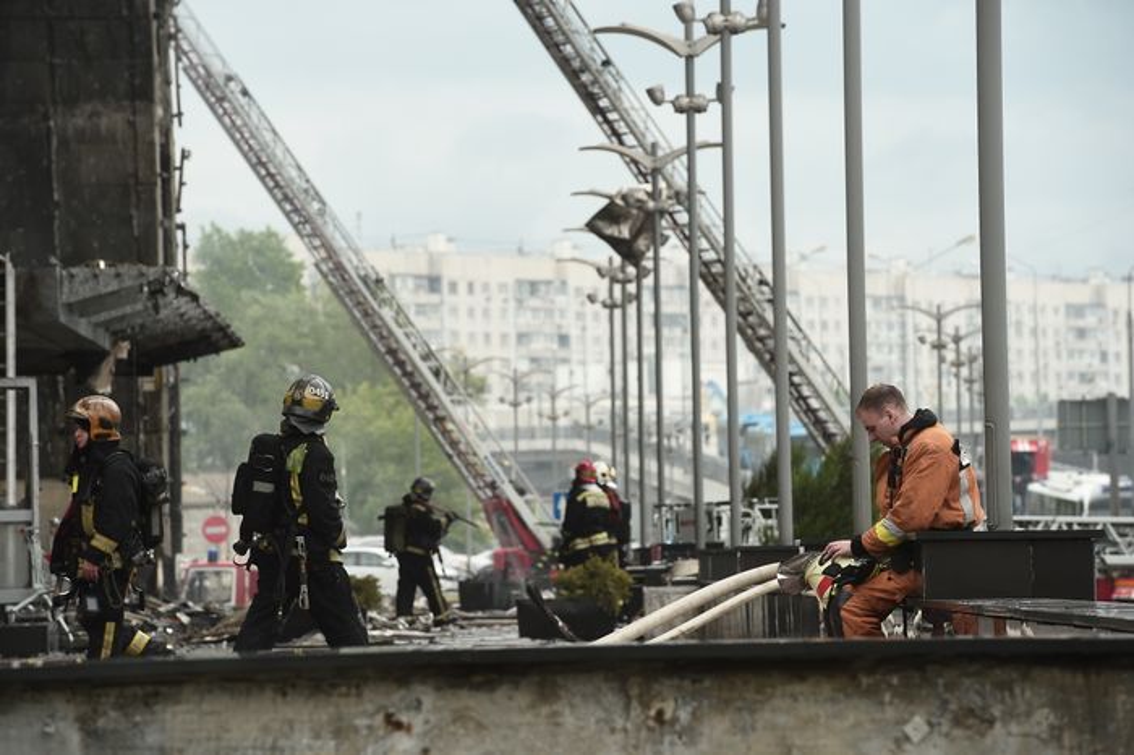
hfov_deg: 10.3
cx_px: 567
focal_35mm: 200
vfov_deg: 6.9
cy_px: 378
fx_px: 6297
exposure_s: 1/320
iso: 400
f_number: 8
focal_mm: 200
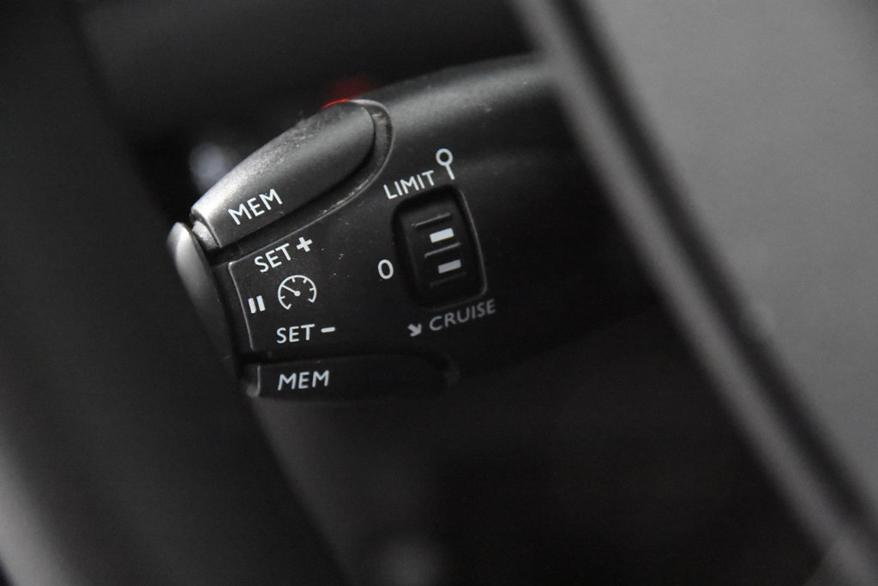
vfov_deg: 13.0
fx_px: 2561
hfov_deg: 19.5
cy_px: 293
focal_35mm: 105
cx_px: 439
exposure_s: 1/50
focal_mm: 70
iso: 12800
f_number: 4
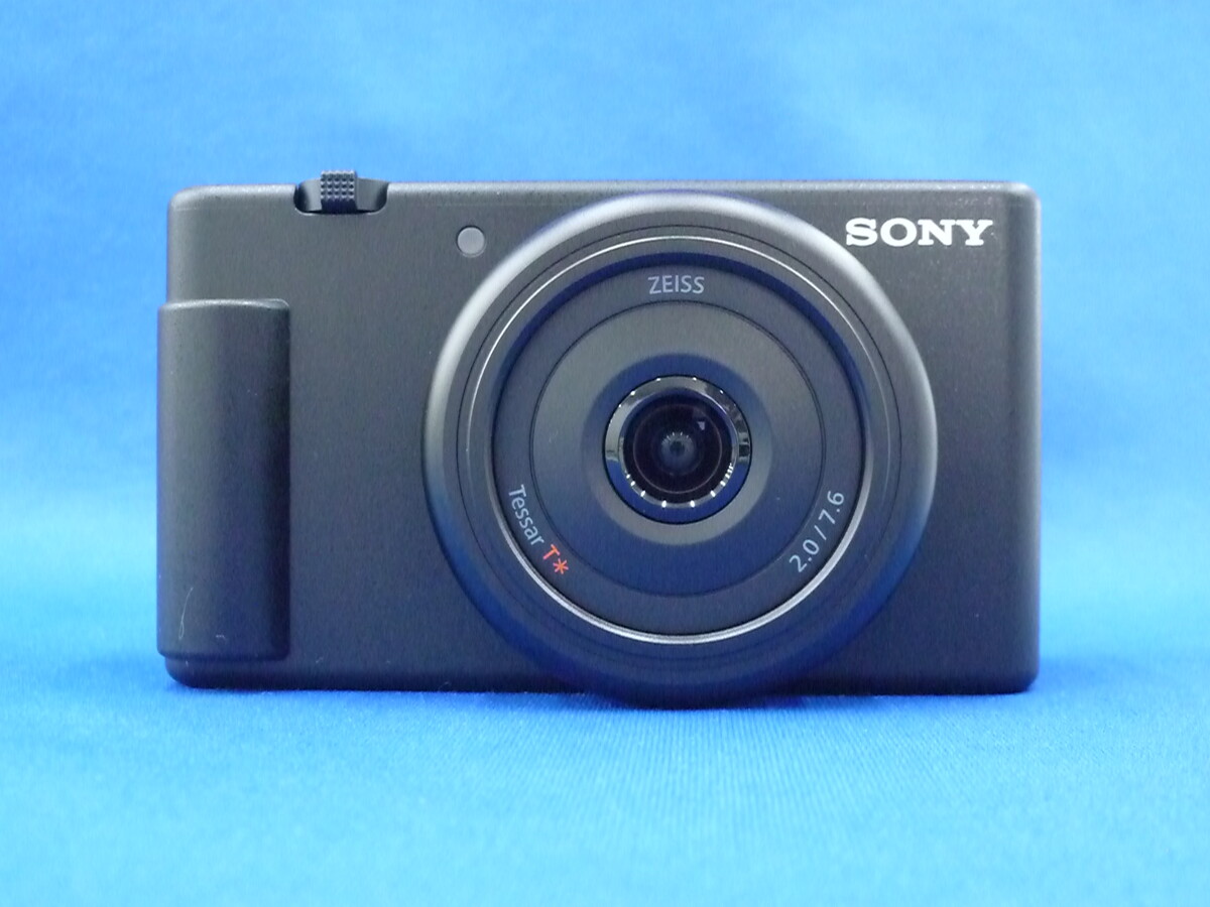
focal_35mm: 43
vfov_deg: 33.6
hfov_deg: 43.9
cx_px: 605
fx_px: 1503
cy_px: 454
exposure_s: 1/80
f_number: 3.7
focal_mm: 7.7
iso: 1600
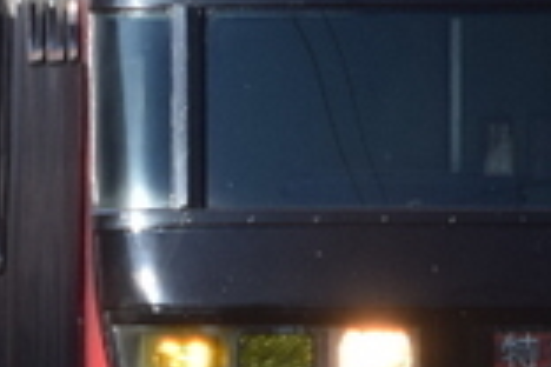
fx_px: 30609
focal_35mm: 2000
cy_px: 116
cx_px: -177
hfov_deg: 1.0
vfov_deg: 0.7
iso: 100
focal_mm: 260
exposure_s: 1/640
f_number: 5.6
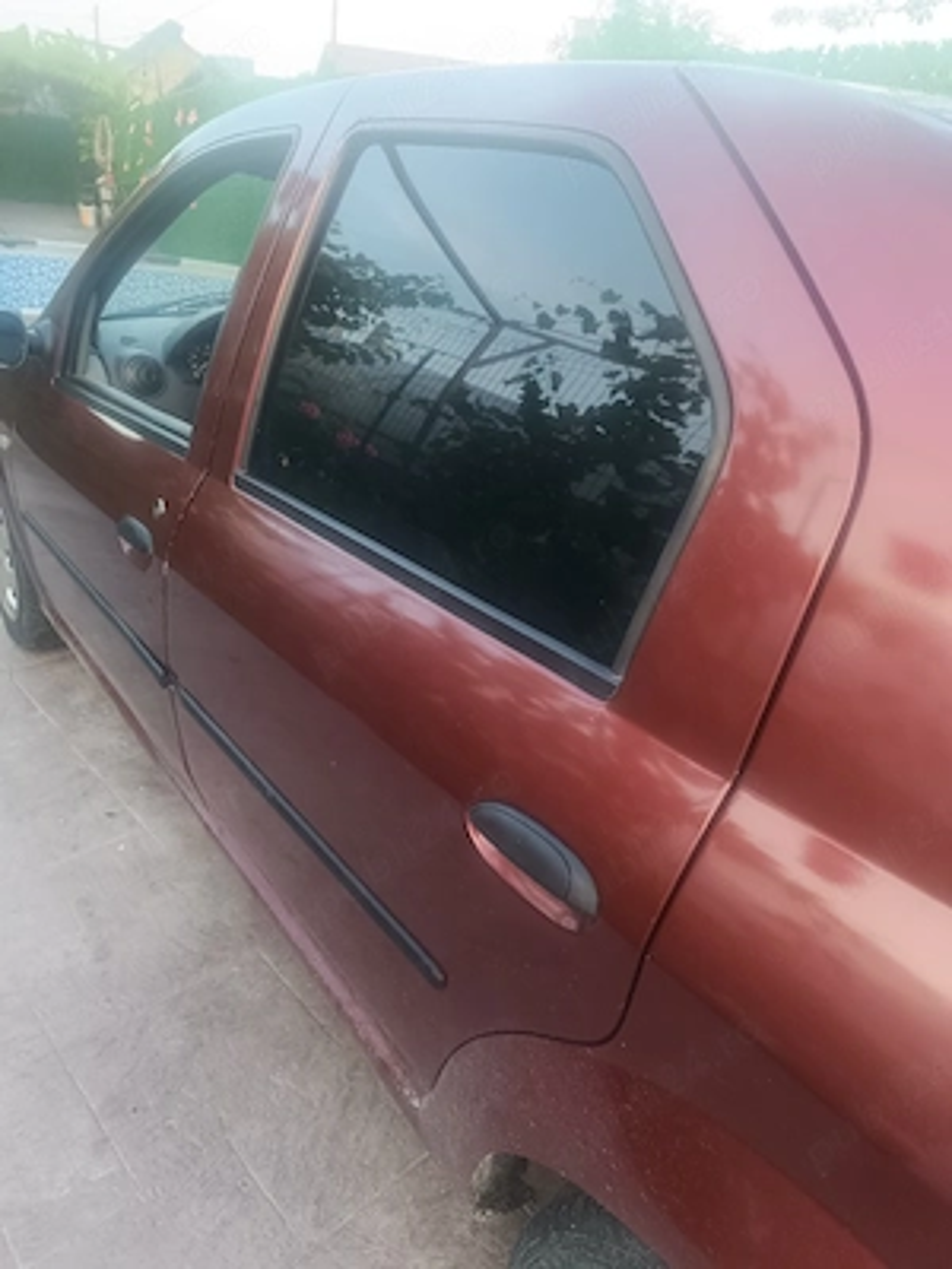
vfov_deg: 71.6
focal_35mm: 24
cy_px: 634
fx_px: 880
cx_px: 476
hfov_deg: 56.8
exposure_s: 1/101
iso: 469
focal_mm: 6.14
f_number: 1.65
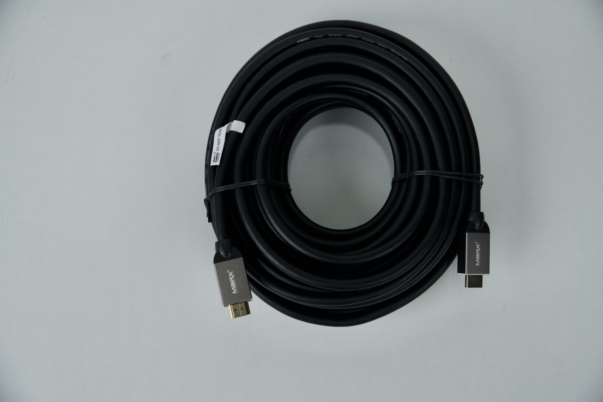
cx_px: 302
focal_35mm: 58
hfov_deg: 34.5
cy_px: 201
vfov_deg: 23.4
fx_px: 971
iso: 400
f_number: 5
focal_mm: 58
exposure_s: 1/160
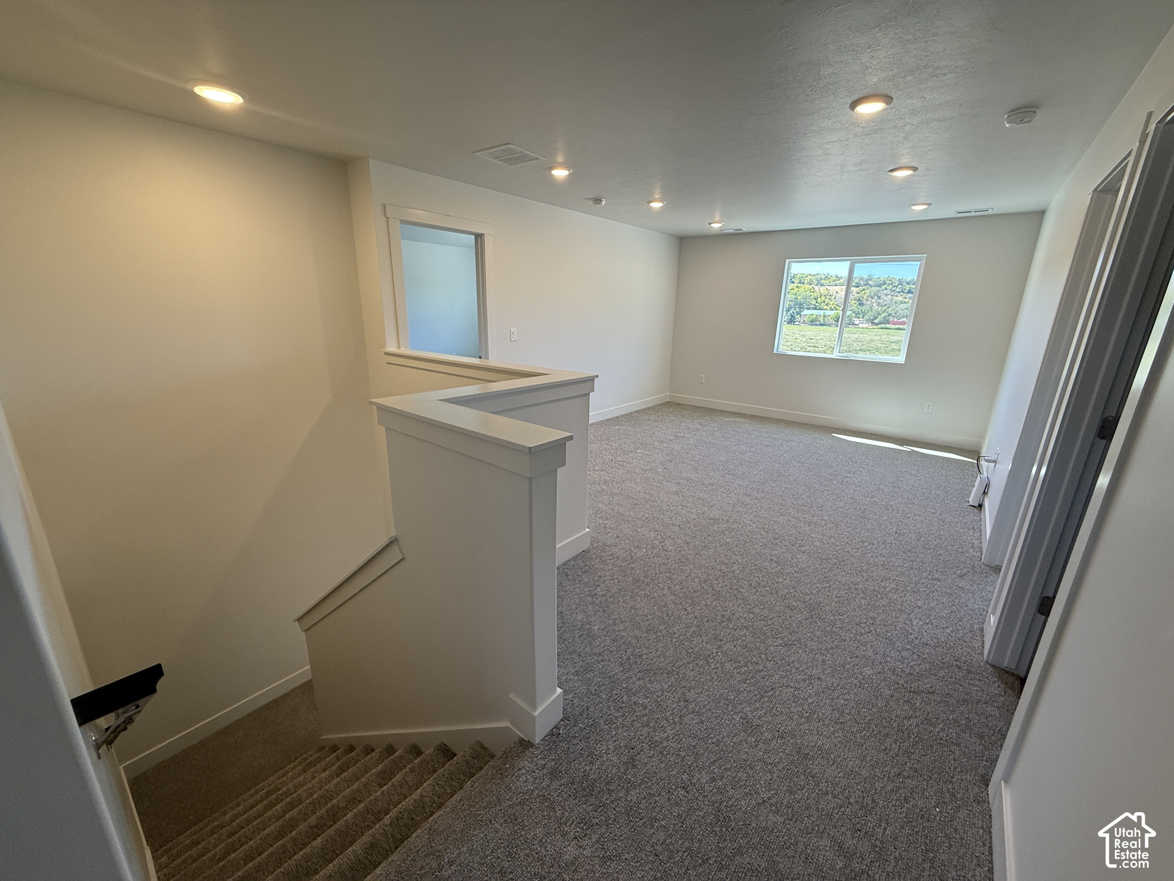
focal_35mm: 14
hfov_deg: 102.1
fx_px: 475
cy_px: 440
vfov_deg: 85.7
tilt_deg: -15.9
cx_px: 587
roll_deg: -1.2
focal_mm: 2.22
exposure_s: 1/120
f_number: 2.2
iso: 100
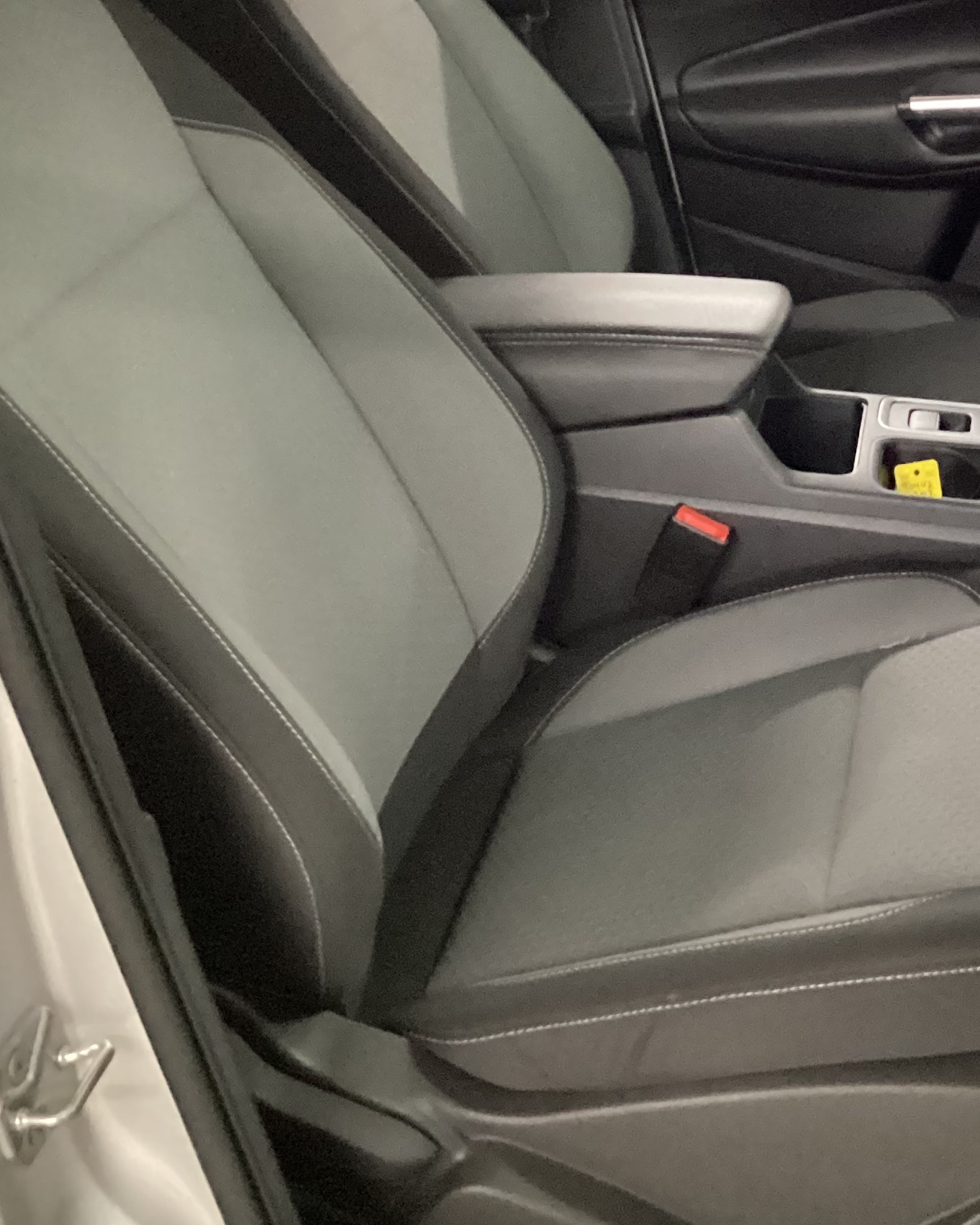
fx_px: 2103
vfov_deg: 32.1
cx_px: 1026
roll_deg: +0.6
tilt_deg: -24.1
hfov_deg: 24.8
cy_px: 379
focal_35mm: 58
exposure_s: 1/20
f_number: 2.4
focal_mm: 3.3
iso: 800
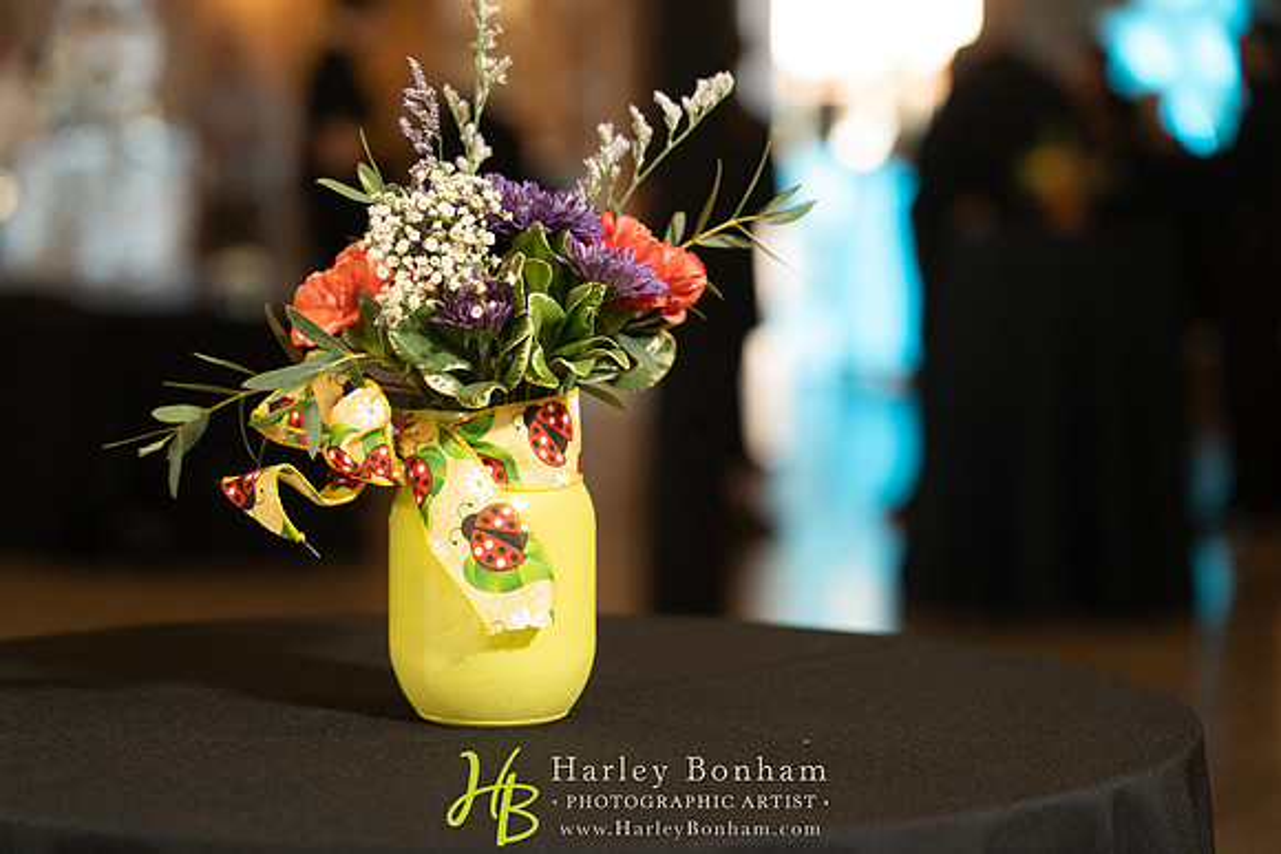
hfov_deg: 21.2
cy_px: 427
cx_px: 640
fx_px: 3417
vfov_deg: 14.3
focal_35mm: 96
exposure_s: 1/160
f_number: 4
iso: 3200
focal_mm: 96
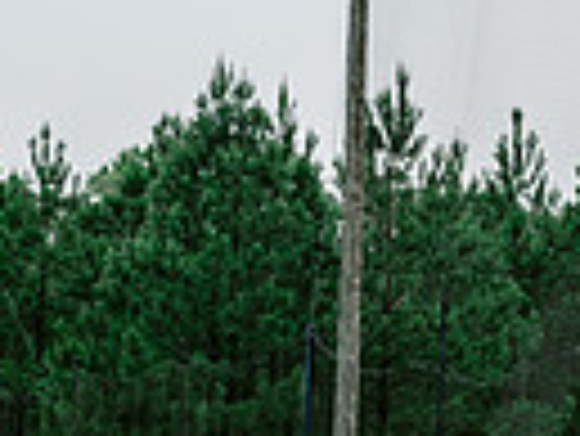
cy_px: 690
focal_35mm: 476
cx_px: 796
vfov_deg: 3.1
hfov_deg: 4.1
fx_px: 7983
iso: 250
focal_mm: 82
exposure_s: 1/400
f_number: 5
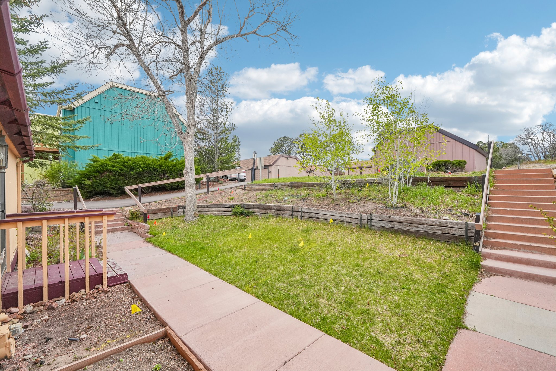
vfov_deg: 77.3
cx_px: 278
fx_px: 232
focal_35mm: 15
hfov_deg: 100.4
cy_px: 186
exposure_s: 1/400
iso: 800
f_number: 8
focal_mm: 10
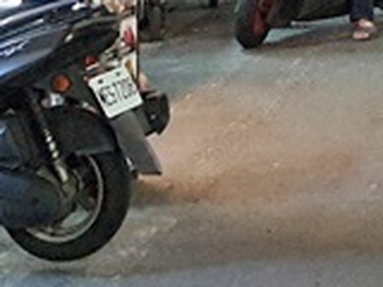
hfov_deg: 11.4
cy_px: -495
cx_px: 642
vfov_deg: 8.1
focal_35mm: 163
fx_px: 1803
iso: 1000
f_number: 1.7
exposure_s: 1/60
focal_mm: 4.32
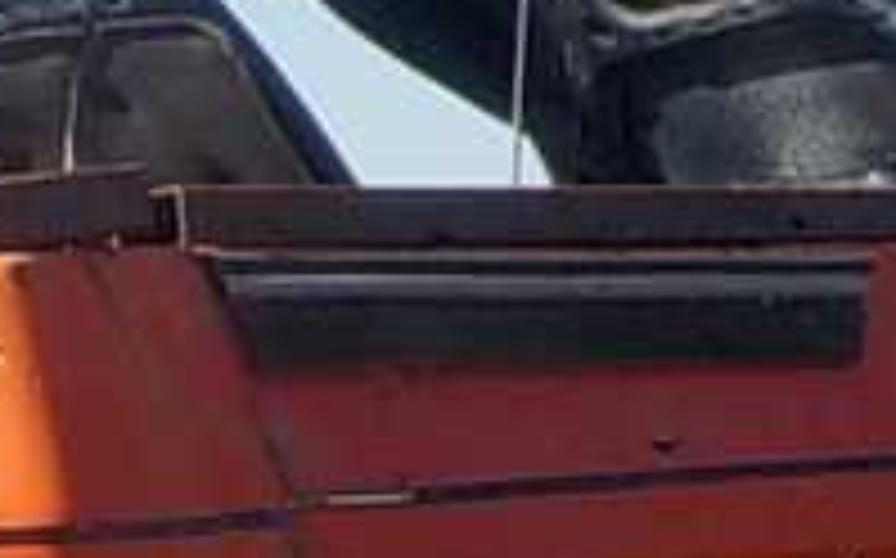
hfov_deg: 10.5
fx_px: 4684
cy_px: 914
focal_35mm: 192
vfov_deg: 6.7
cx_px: -536
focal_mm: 4.1
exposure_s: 1/1000
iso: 125
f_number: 3.3
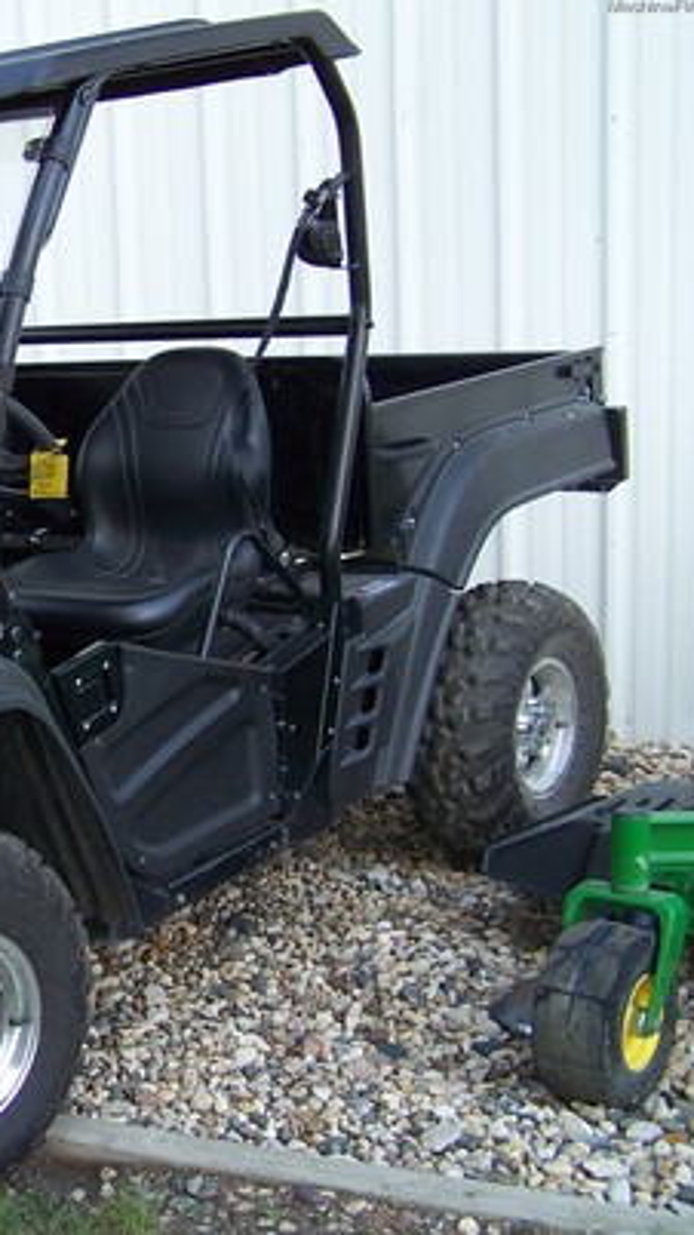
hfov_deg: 20.4
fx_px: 1833
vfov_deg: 37.2
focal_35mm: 56
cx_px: -77
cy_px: 614
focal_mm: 6.3
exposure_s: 1/250
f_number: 2.8
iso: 80
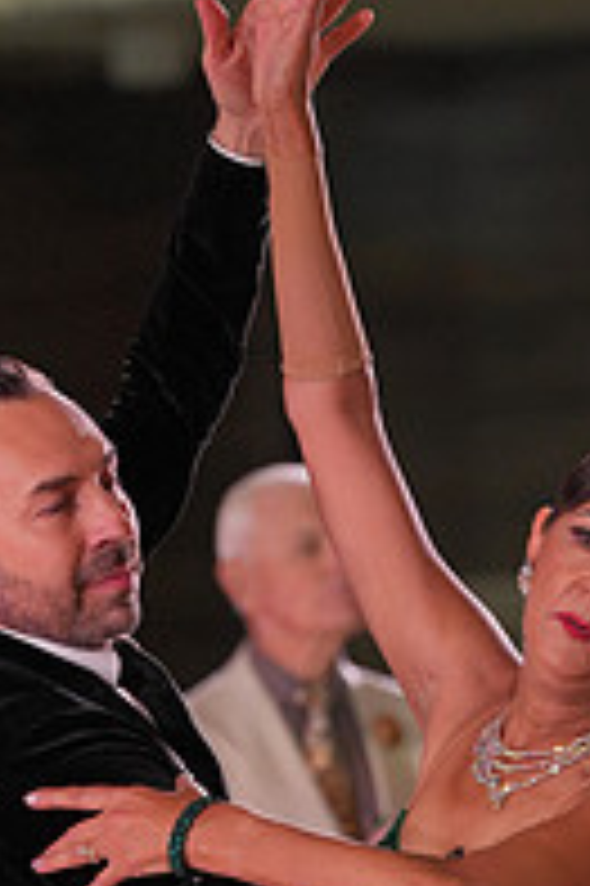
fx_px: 11771
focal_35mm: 478
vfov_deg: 4.3
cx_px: 290
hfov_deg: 2.9
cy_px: 1214
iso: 1250
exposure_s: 1/500
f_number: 4
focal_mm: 162
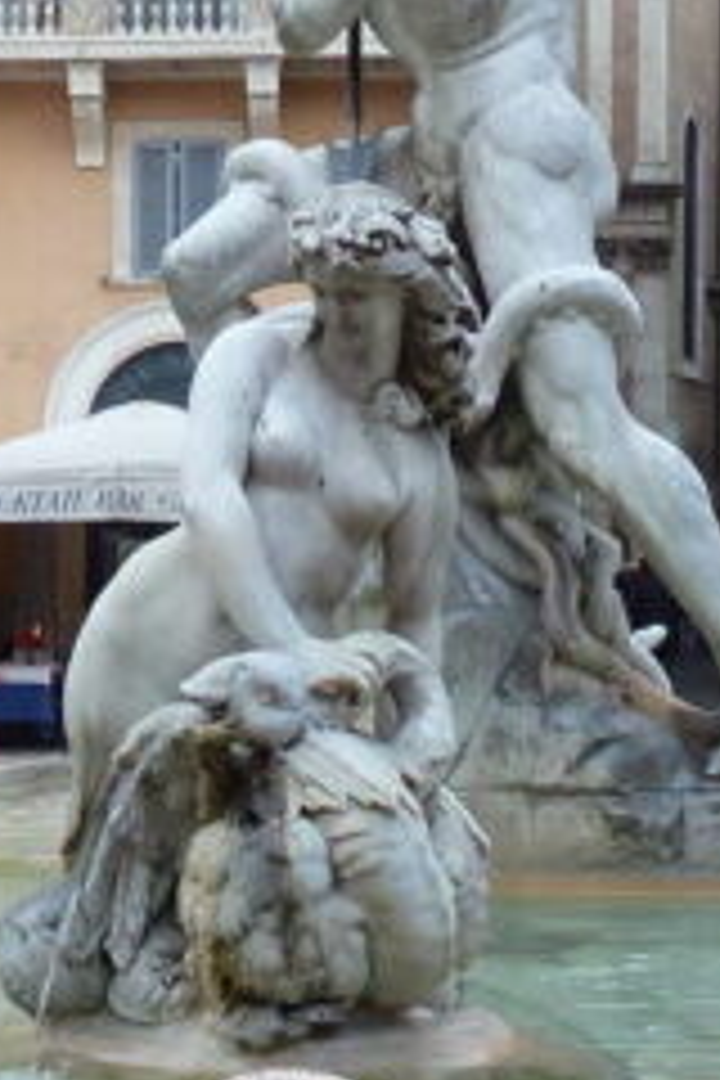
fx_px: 3330
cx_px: 360
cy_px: 846
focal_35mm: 111
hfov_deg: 12.3
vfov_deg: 18.3
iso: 80
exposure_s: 1/60
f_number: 3.3
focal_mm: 4.1
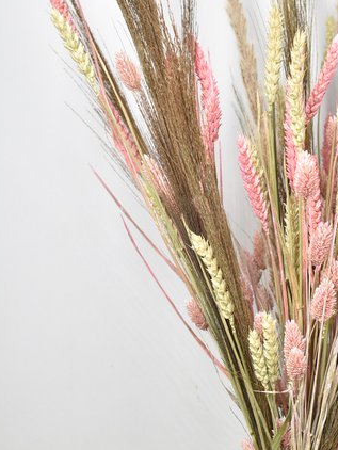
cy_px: 179
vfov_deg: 23.8
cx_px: 271
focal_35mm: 82
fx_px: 1066
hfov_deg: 17.9
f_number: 4.2
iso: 125
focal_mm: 30
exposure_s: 1/50
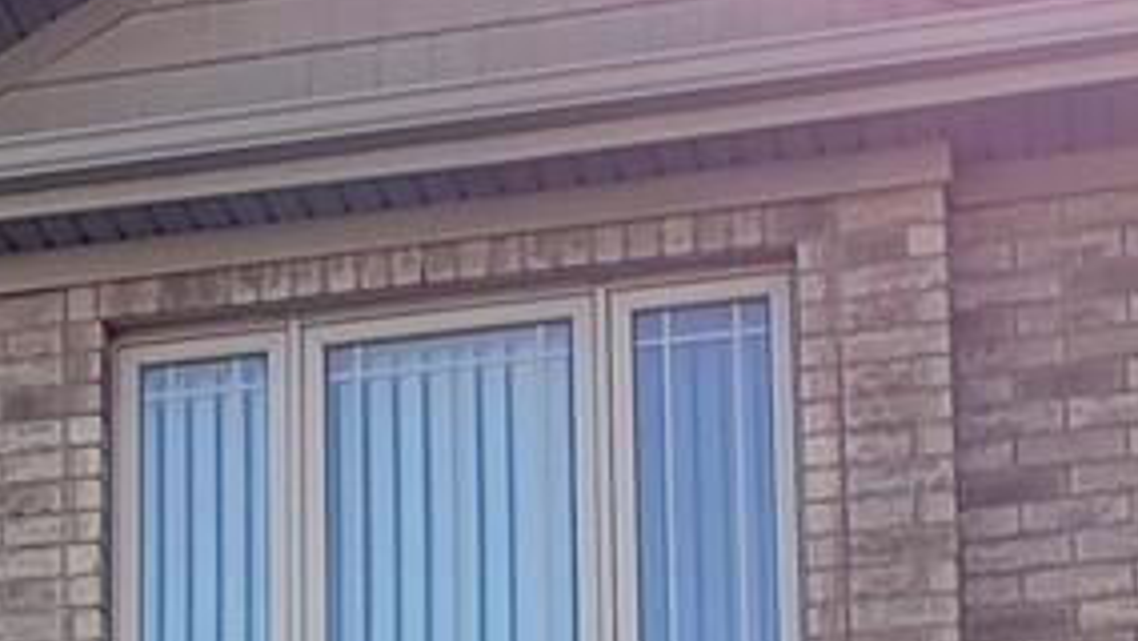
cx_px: -42
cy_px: 1088
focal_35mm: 102
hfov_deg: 20.2
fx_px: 3079
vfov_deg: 11.2
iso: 40
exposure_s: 1/3333
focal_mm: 5.4
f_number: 1.8
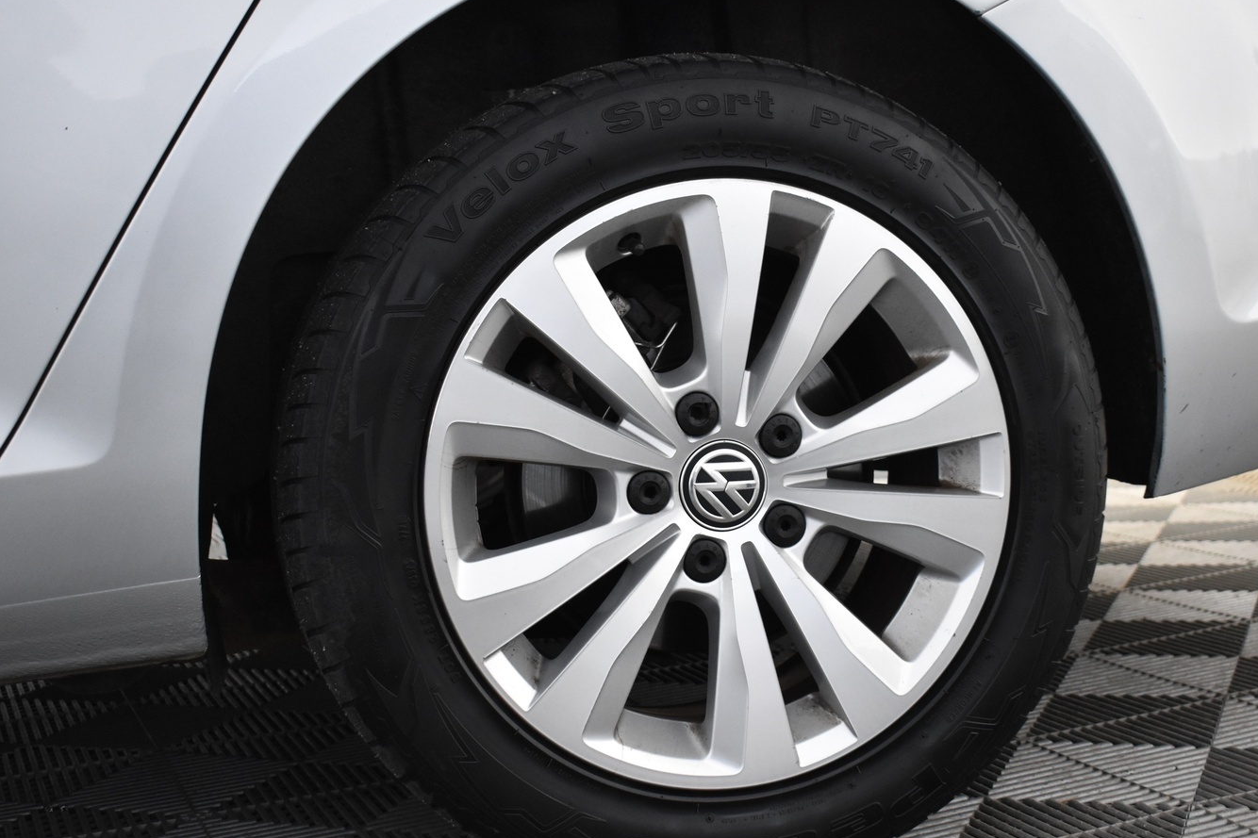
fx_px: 1782
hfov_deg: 38.9
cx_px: 657
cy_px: 453
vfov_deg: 26.5
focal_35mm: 51
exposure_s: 1/50
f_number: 4.2
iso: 1600
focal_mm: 28
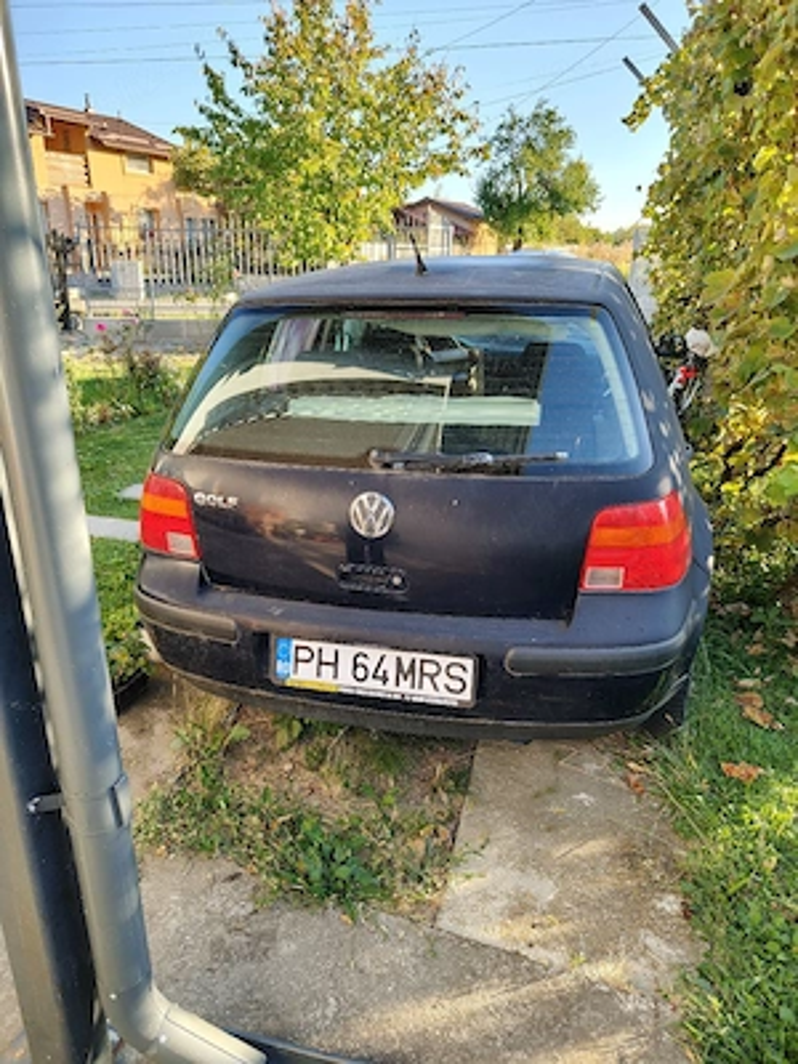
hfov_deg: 56.8
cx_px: 399
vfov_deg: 71.6
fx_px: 738
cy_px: 532
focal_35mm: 24
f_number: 1.8
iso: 50
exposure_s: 1/370
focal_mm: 5.59
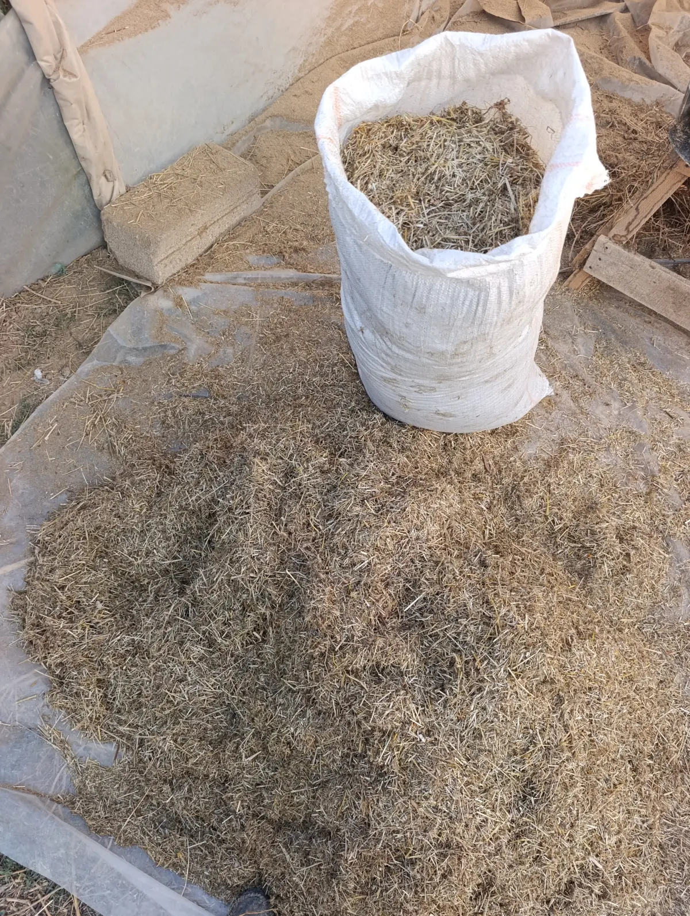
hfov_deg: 59.0
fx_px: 610
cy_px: 458
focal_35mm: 23
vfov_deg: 73.8
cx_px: 345
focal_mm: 6.14
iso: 80
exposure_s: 1/100
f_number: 1.6
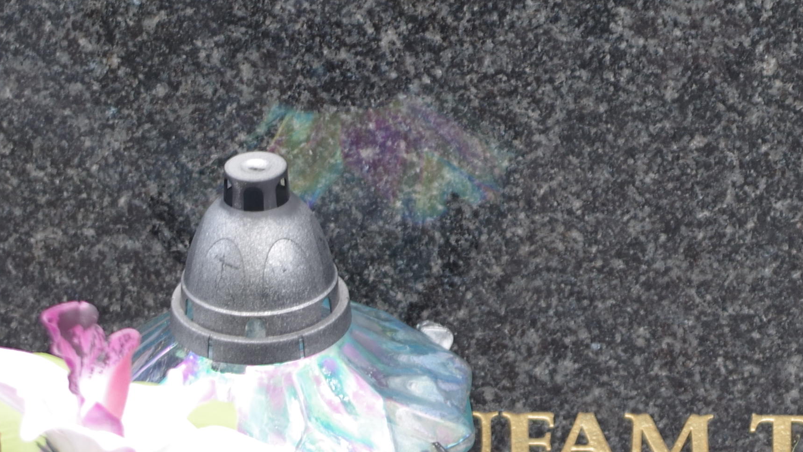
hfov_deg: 10.0
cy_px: -125
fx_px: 4571
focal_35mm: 215
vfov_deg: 5.6
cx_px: 724
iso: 100
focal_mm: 43
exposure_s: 1/80
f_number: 5.6
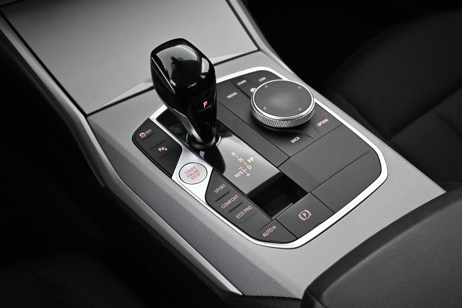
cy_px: 154
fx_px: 472
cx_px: 231
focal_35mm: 37
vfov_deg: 36.2
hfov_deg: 52.2
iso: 7200
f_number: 4.2
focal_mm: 24.5
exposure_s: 1/60
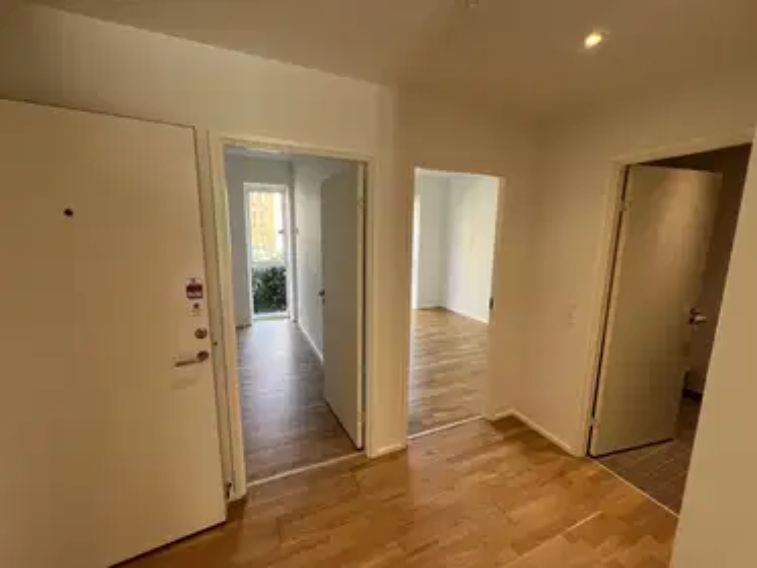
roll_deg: -0.9
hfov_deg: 106.2
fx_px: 284
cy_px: 284
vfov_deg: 89.9
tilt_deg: -8.2
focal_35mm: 13
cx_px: 378
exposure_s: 1/99
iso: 80
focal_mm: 1.57
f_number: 1.8
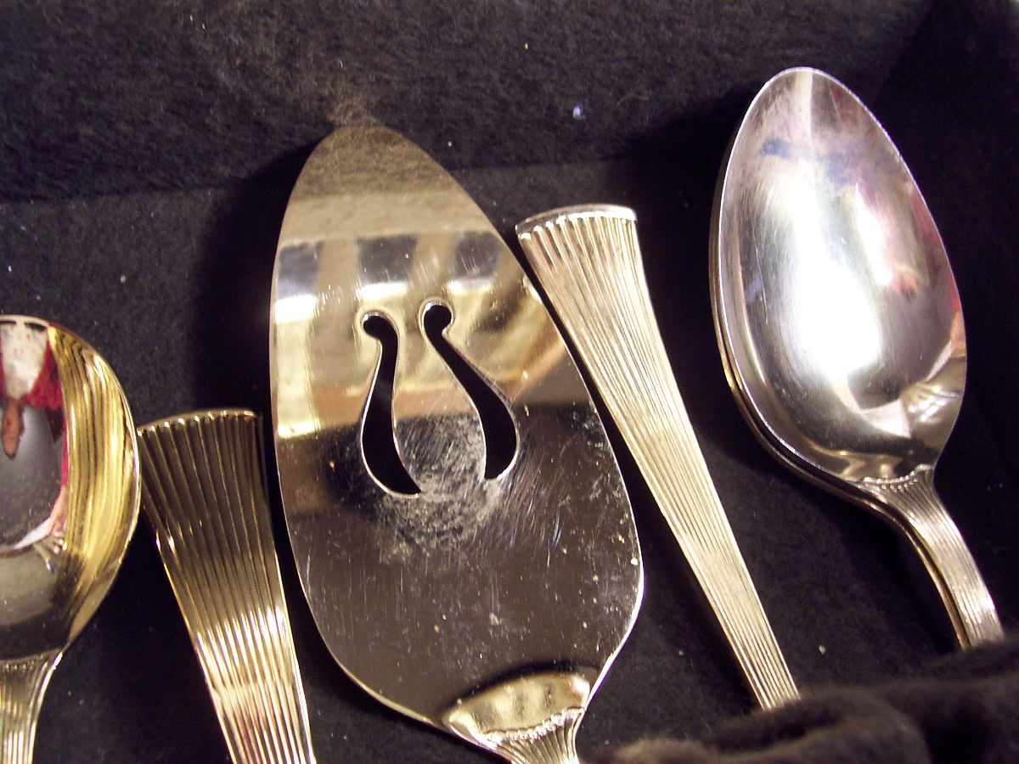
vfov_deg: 38.7
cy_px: 382
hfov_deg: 50.1
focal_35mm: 37
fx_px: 1089
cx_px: 510
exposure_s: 1/30
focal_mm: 5.6
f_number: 2.8
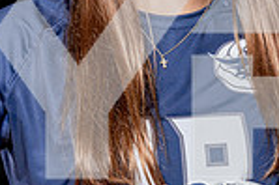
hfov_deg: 13.3
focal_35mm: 154
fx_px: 1192
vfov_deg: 8.9
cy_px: 81
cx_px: 155
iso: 250
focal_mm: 37
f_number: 5.6
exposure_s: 1/250
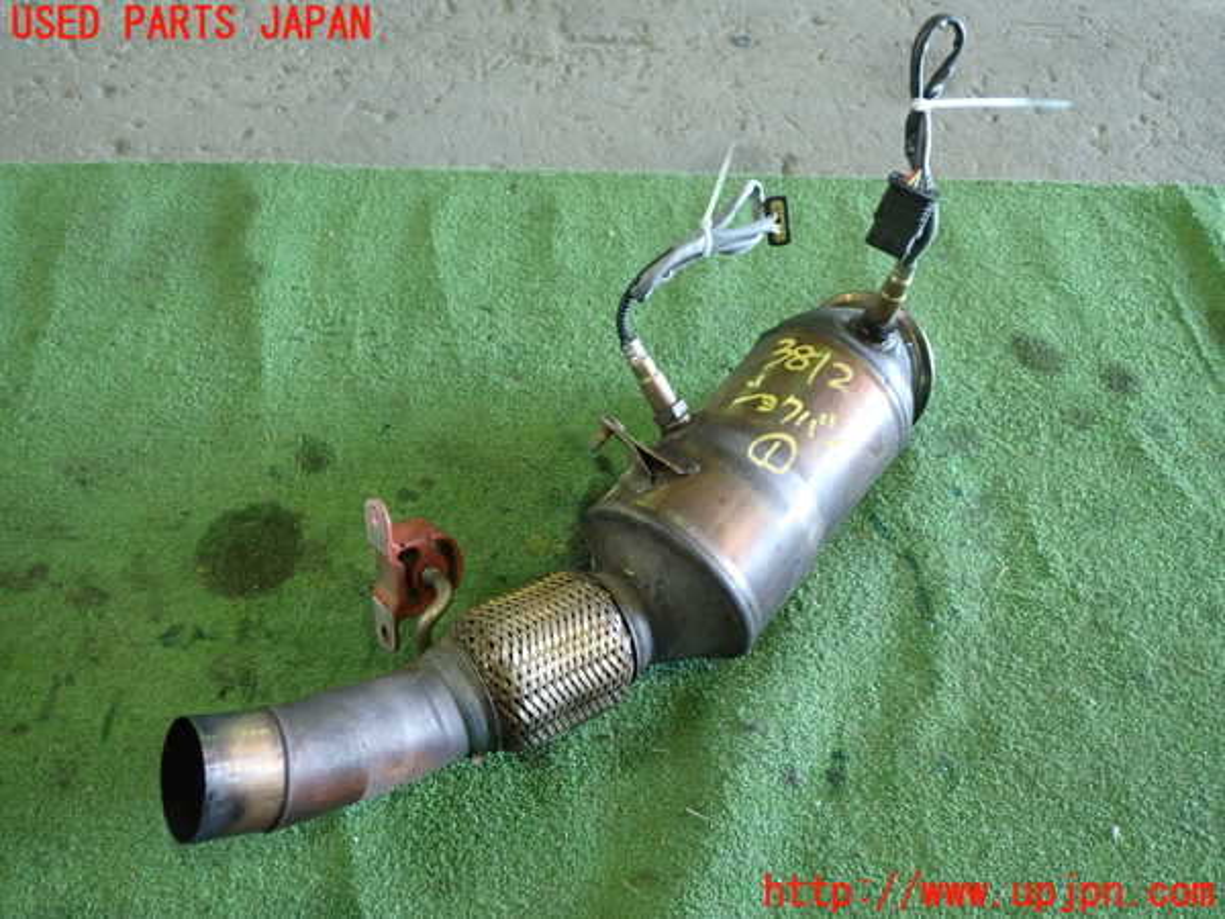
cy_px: 460
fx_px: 1062
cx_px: 612
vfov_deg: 46.8
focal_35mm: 30
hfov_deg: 60.0
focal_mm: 5.4
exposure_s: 1/30
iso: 400
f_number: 2.3
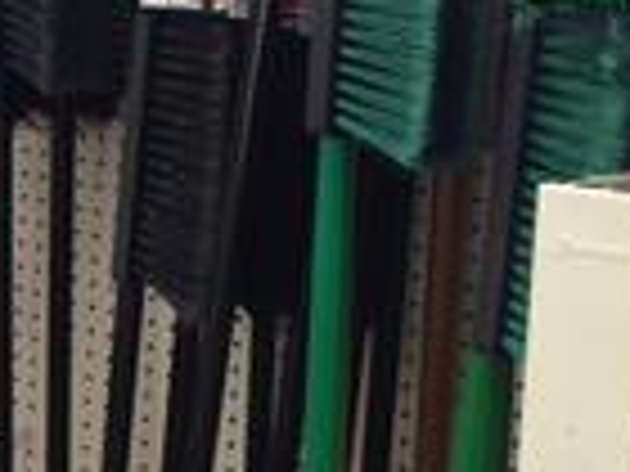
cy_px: 121
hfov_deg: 16.2
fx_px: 2002
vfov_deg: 13.4
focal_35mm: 110
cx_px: -349
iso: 64
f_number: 2.4
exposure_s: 1/20
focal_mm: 4.12
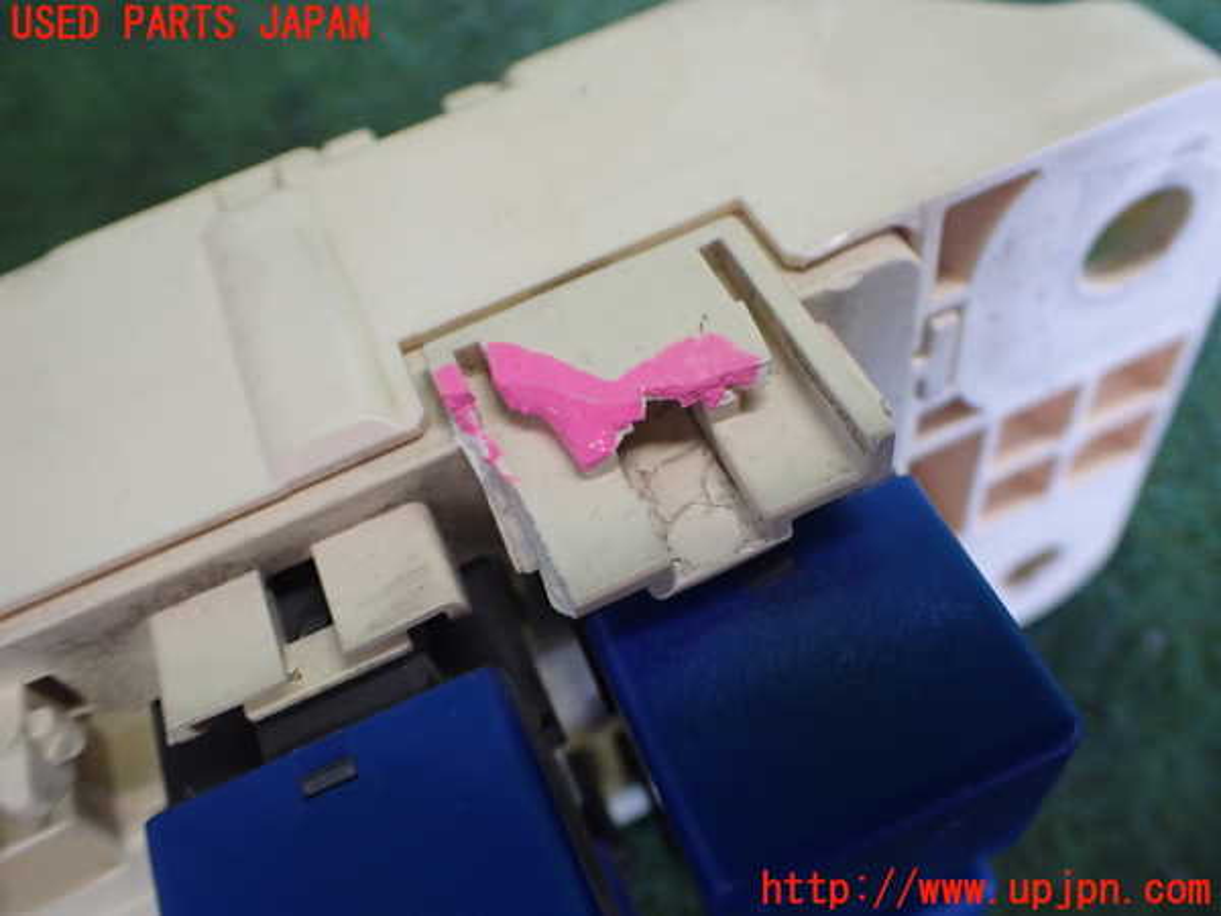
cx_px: 610
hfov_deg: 60.0
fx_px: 1058
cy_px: 458
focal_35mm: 30
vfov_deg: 46.8
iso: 500
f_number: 2.3
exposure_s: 1/125
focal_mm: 5.4
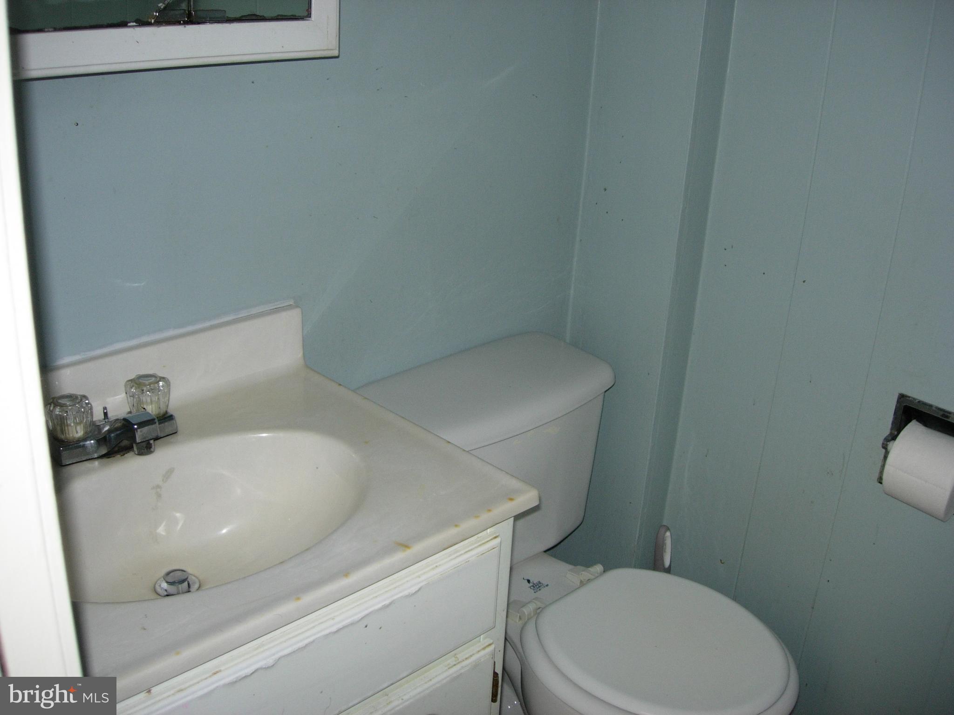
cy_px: 358
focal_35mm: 38
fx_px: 1047
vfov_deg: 37.7
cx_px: 477
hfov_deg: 49.0
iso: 79
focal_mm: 7.8
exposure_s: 1/64
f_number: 2.8
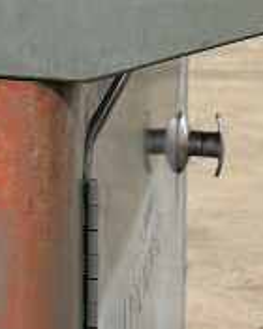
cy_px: -71
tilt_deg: -10.9
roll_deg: +1.6
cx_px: -165
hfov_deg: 8.4
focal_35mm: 179
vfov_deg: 10.6
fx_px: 1742
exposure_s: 1/60
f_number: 1.78
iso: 250
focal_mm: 6.76
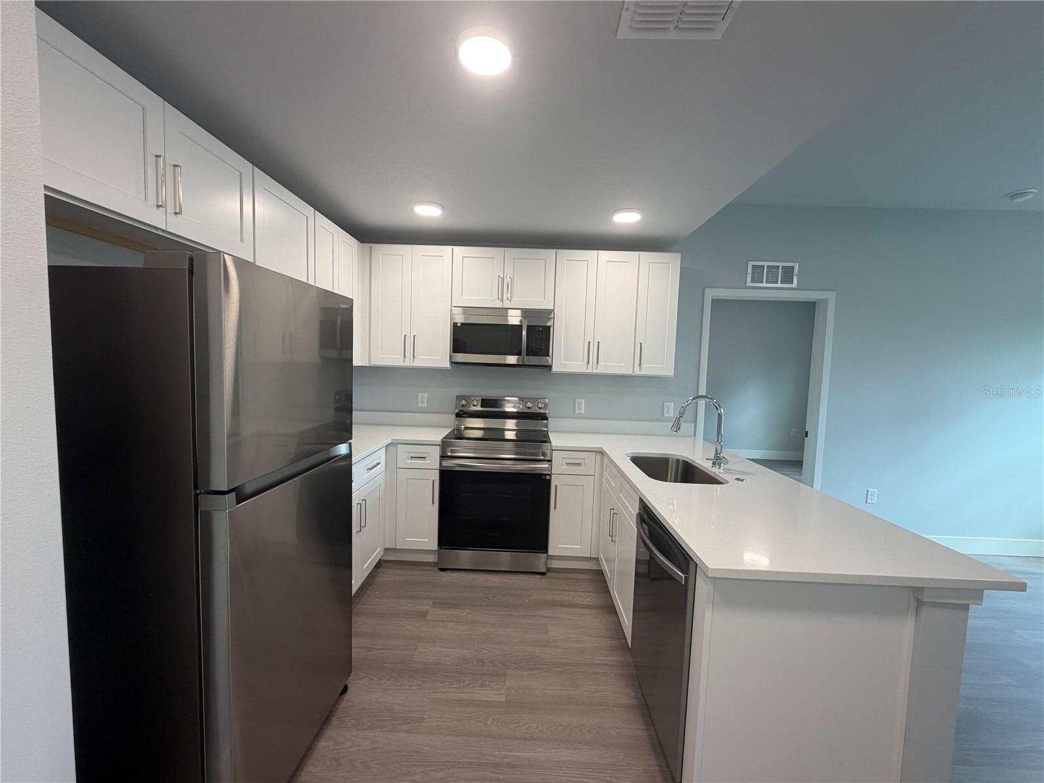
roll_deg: -2.4
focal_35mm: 14
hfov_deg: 102.1
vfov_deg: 85.7
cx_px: 522
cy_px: 392
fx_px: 422
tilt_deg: -4.5
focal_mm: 2.22
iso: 160
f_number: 2.2
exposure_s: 1/120
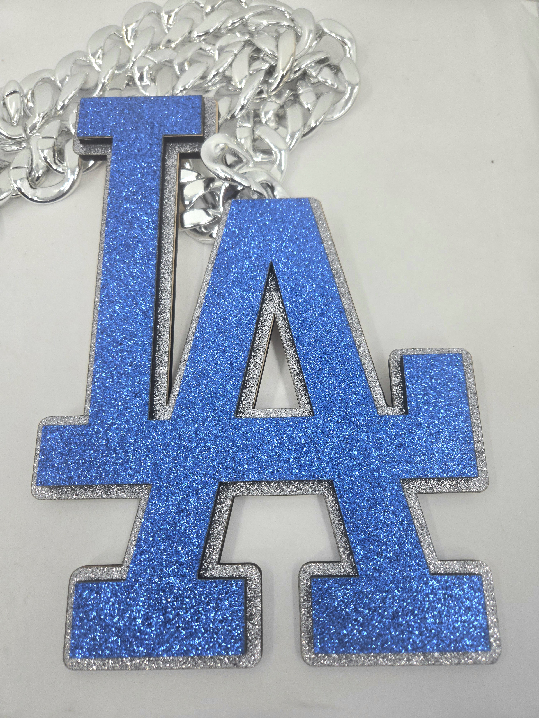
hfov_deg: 58.9
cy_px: 359
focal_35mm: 23
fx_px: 478
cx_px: 270
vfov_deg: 73.9
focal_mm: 5.4
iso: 25
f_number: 1.8
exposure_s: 1/123
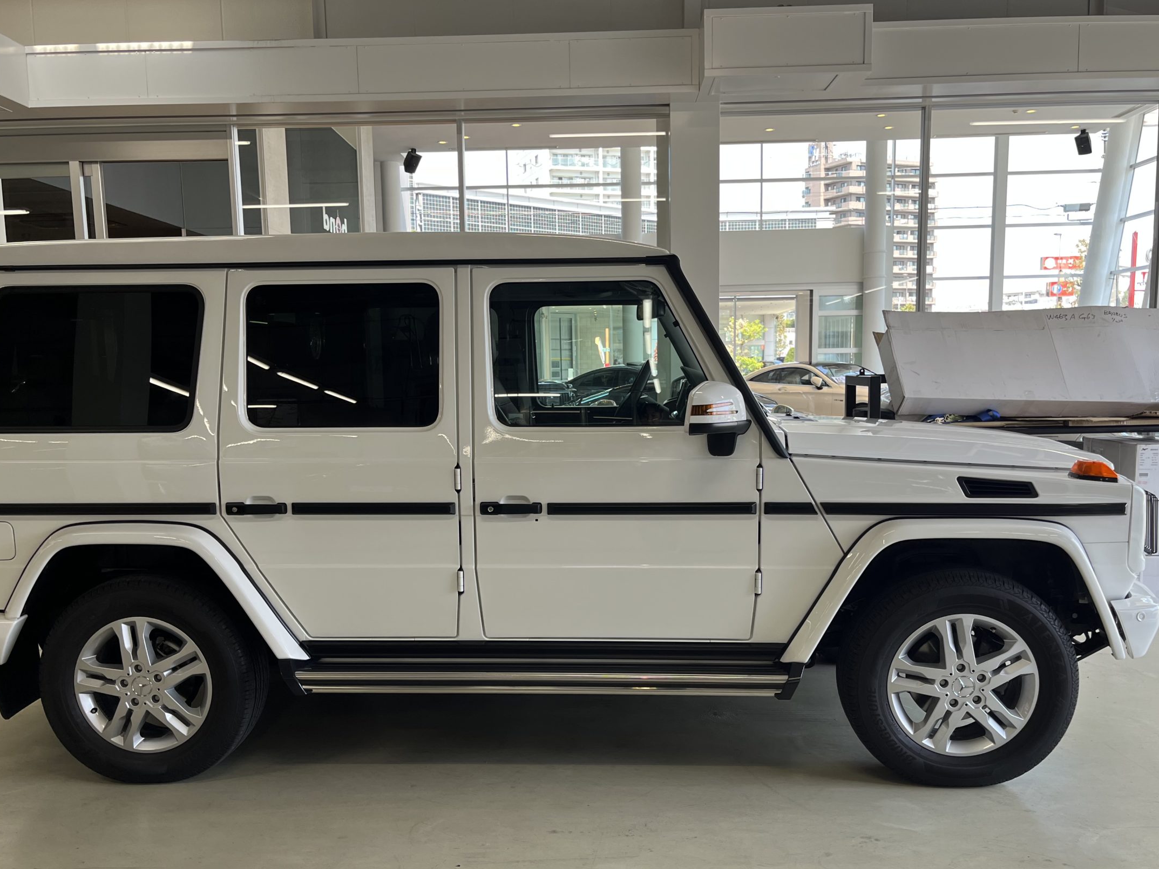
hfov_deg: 58.4
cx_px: 573
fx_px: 1038
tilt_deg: -7.8
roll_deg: +1.3
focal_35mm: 31
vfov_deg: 45.3
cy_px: 498
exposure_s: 1/155
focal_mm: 5.1
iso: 40
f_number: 1.6
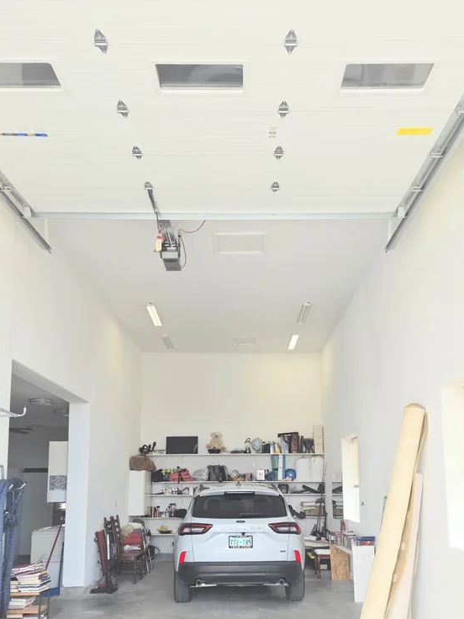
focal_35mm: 32
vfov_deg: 55.3
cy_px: 426
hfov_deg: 44.2
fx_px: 572
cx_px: 239
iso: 50
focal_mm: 5.4
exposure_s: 1/627
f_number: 1.8
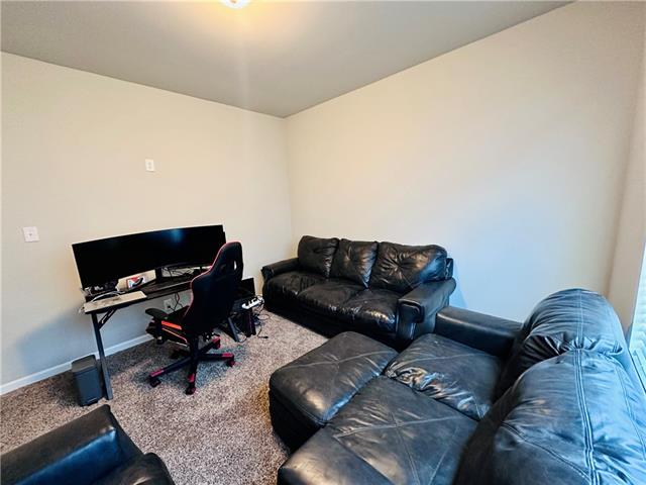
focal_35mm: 14
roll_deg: +2.9
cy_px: 242
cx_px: 323
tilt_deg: -9.0
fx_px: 261
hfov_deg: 102.1
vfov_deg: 85.7
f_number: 2.2
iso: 800
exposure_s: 1/60
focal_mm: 2.22
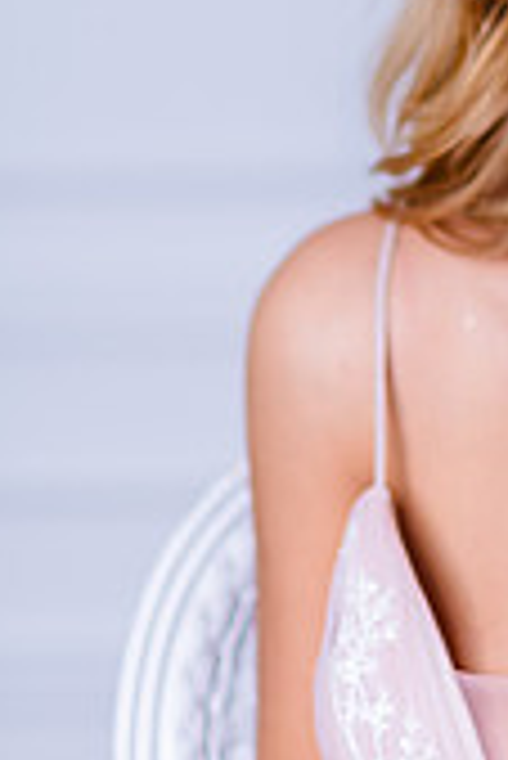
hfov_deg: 4.9
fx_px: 5914
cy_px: 193
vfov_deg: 7.3
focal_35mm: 280
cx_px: 575
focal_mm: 105
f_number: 2
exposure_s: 1/320
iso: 125
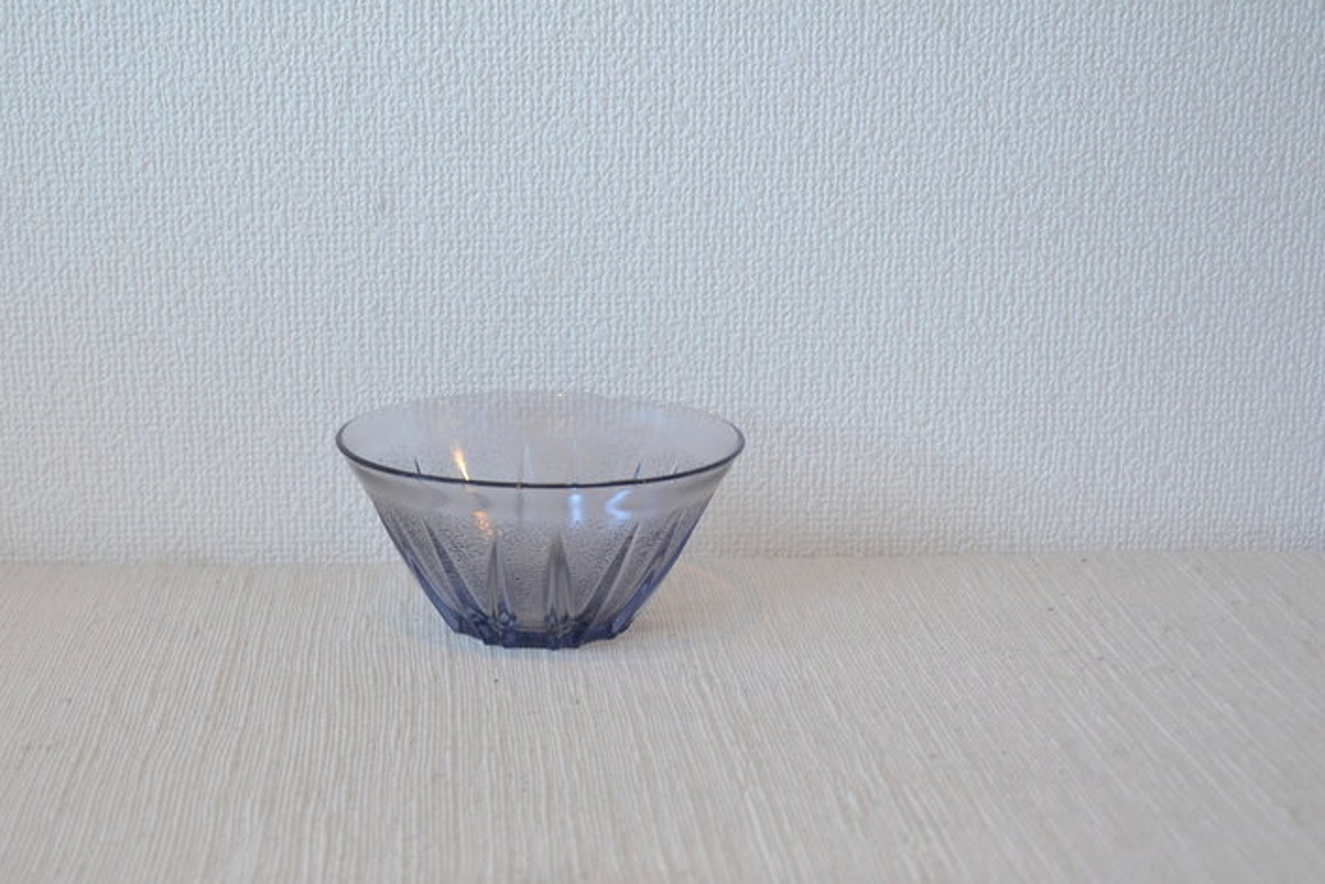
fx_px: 1951
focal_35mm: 53
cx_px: 456
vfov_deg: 25.4
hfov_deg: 37.2
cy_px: 591
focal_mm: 26
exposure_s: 1/60
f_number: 4.5
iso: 400
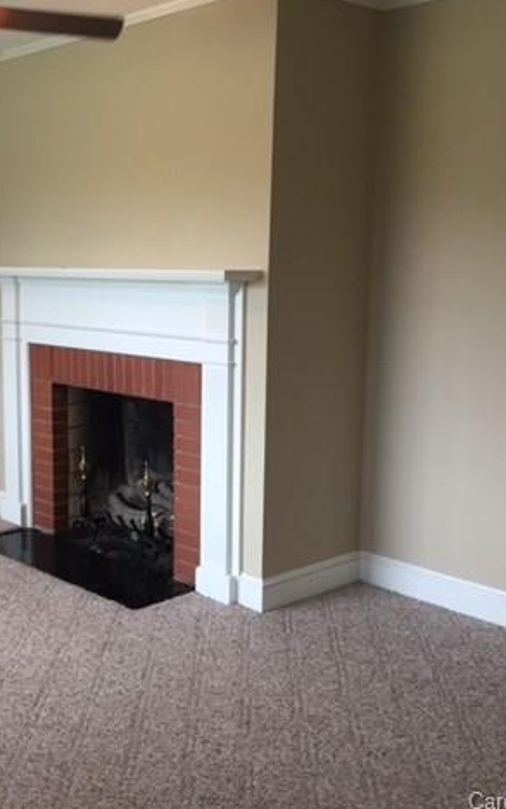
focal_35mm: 42
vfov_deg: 47.2
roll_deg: -0.1
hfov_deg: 30.0
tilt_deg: -8.3
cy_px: 403
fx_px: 926
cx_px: 114
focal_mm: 4.15
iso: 100
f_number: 2.2
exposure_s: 1/30
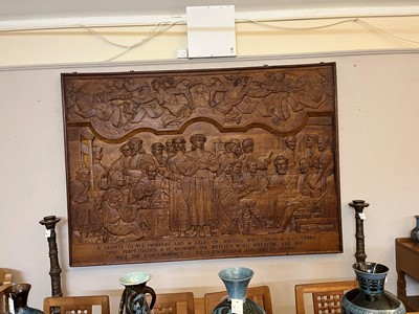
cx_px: 210
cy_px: 157
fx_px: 315
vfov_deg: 53.1
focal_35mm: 26
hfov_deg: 67.3
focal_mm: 5.1
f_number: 1.6
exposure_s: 1/50
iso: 400
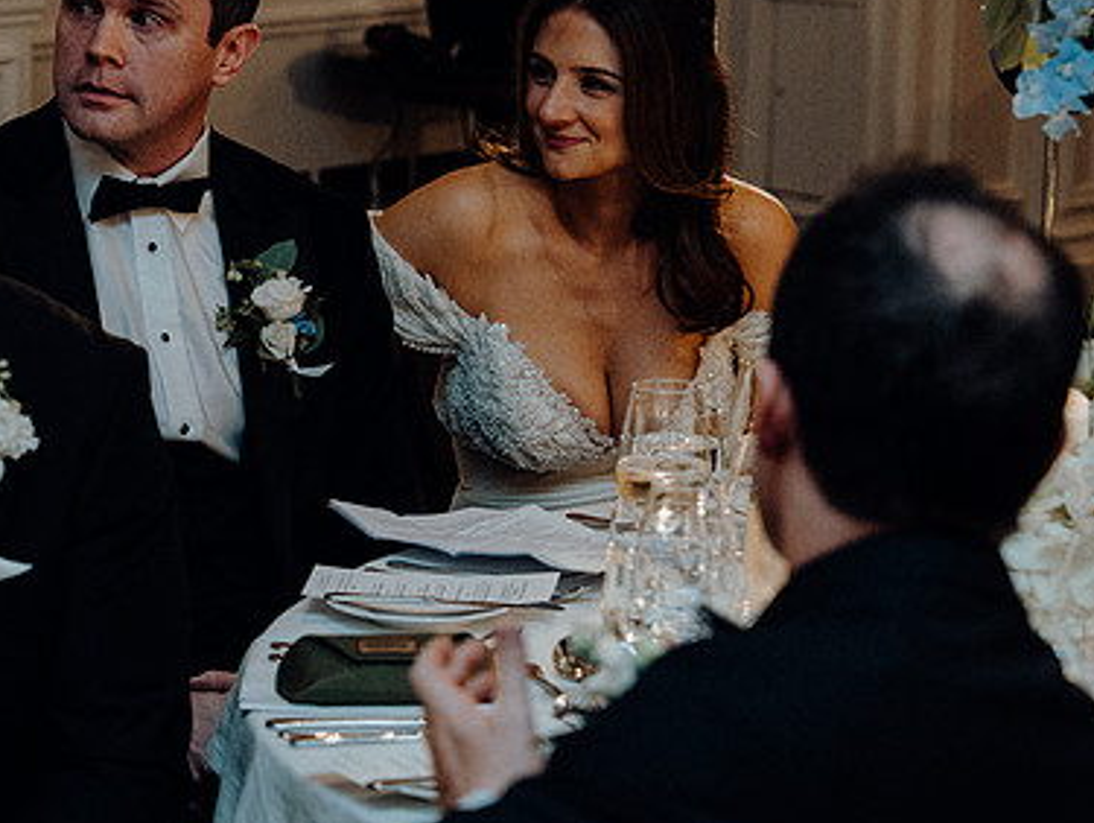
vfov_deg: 9.5
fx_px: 4935
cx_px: 277
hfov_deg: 12.6
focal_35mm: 156
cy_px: 311
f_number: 3.5
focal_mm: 70
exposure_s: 1/160
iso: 2500
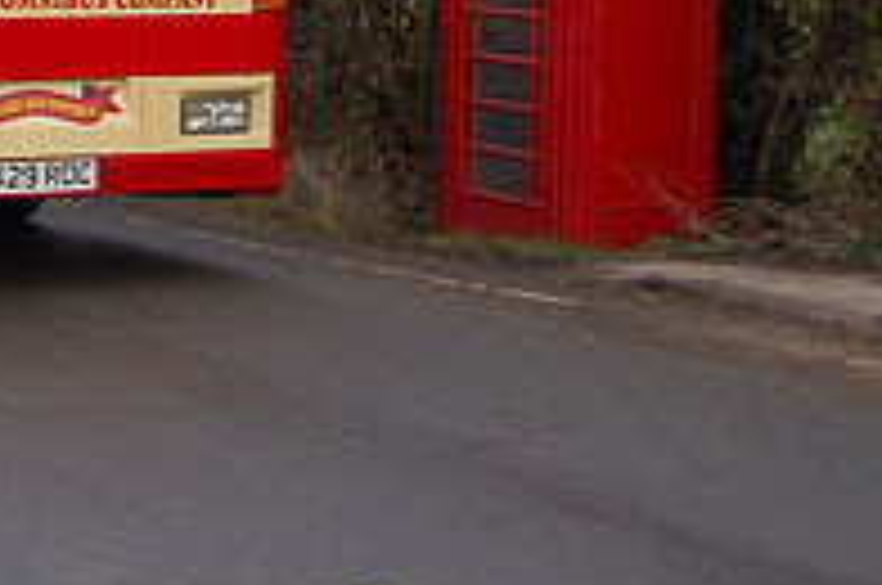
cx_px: -153
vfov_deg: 10.8
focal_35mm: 124
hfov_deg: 16.0
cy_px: -151
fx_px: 3033
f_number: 4.2
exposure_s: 1/500
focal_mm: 28
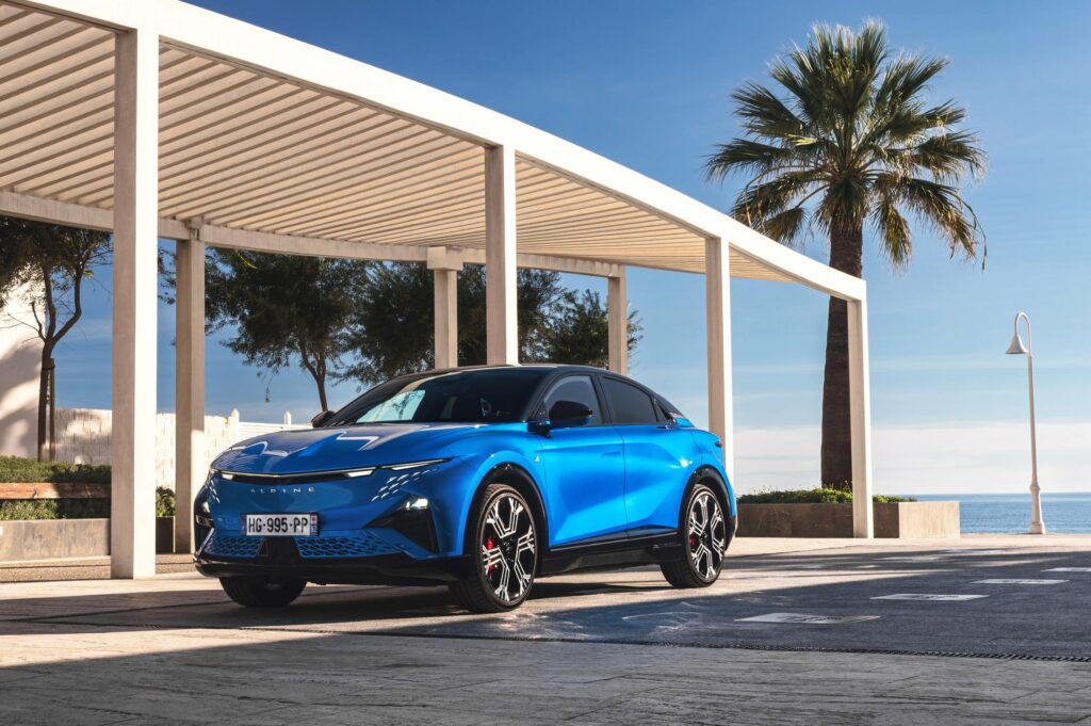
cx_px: 546
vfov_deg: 24.2
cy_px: 363
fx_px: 1696
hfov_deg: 35.7
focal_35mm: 56
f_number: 10
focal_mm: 56
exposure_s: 1/15
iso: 100
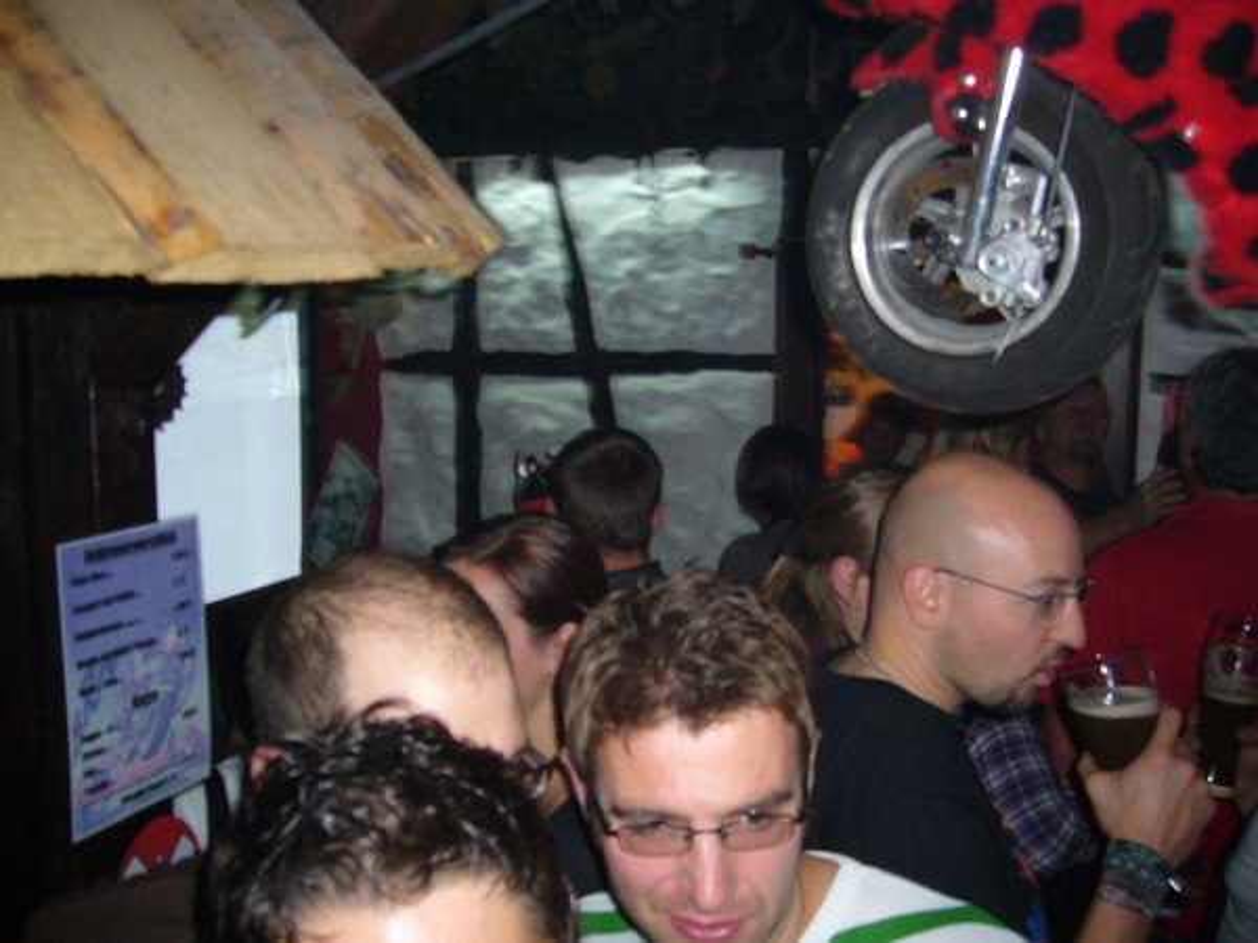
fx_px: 1272
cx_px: 629
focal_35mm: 35
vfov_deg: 40.7
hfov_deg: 52.6
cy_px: 472
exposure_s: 1/30
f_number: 2.8
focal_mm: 5.8
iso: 100
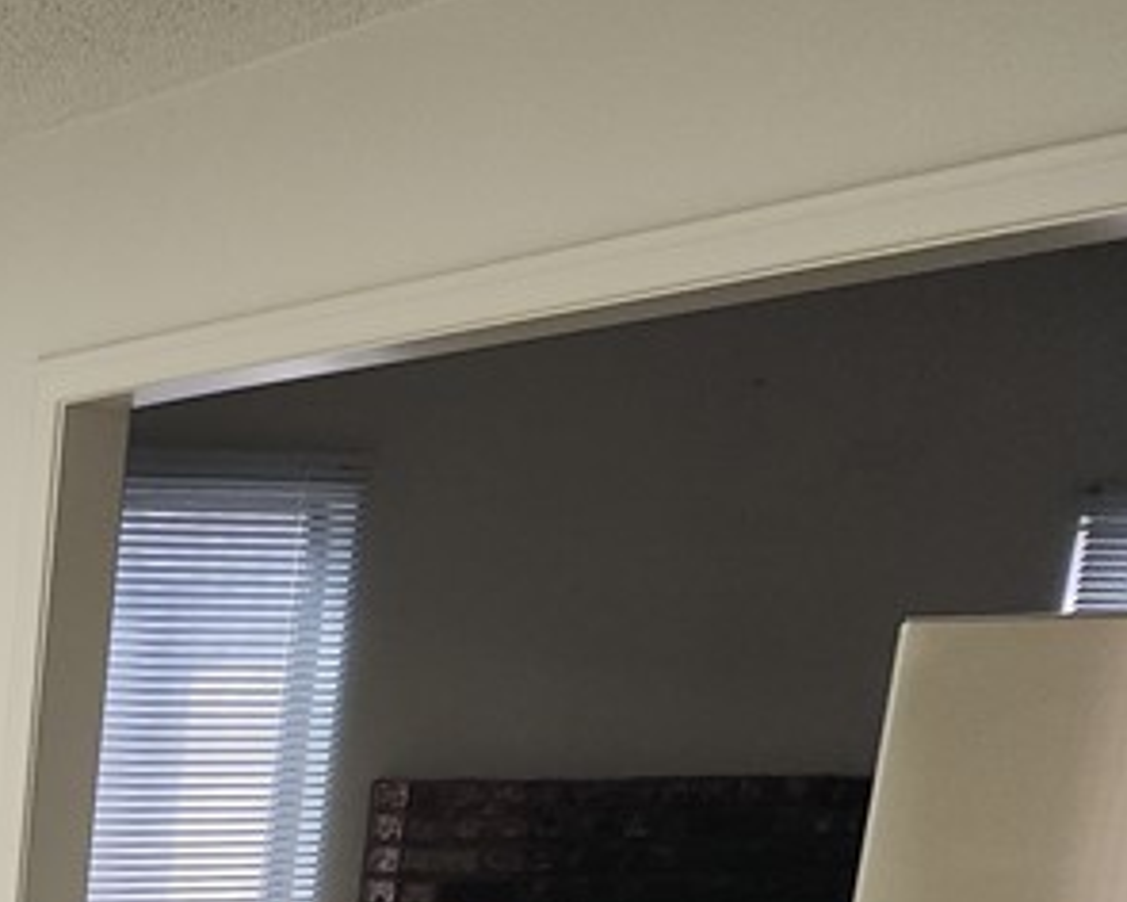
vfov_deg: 17.5
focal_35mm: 78
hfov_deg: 19.7
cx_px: -756
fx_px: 2602
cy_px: 1387
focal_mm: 6.4
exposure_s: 1/60
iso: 50
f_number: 1.8
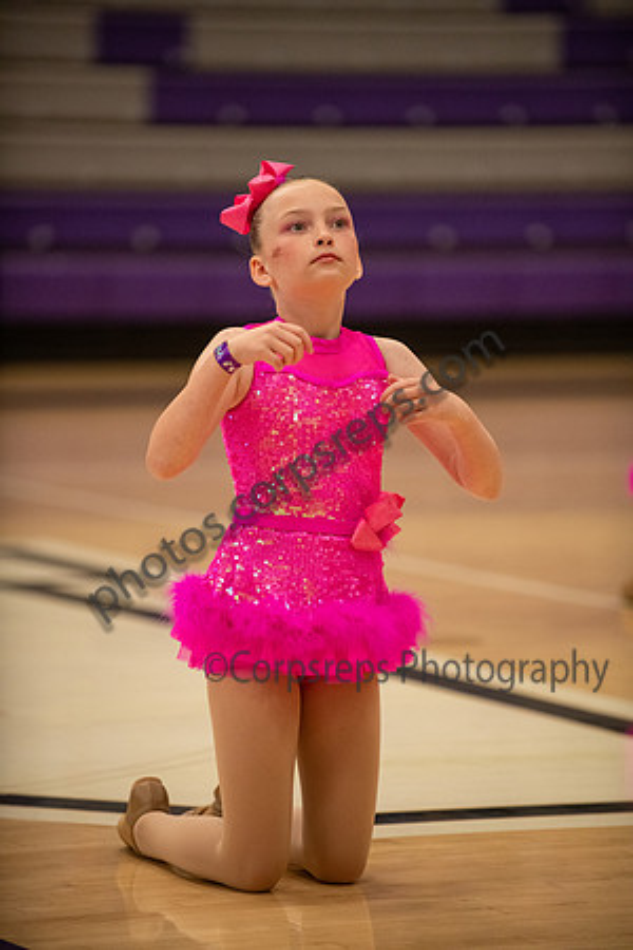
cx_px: 316
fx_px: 5275
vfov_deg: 10.3
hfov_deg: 6.9
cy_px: 475
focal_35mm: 200
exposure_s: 1/640
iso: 3200
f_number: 2.8
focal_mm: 200
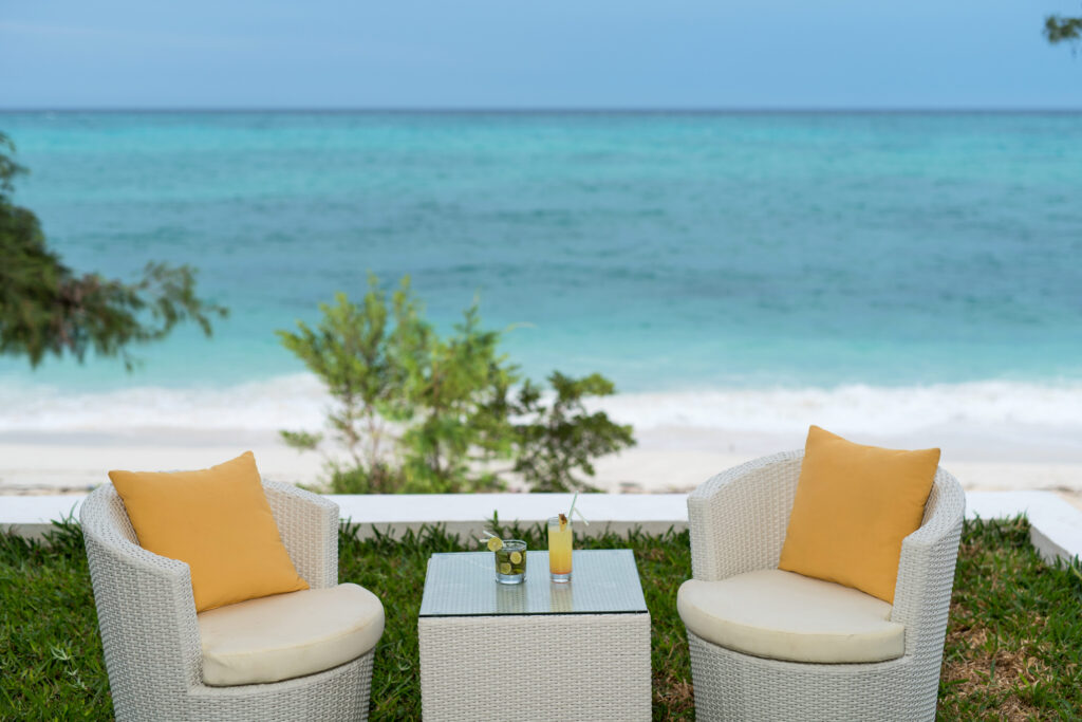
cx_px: 541
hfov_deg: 39.6
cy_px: 361
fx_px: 1503
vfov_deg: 27.0
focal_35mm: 50
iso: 100
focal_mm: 50
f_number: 2.5
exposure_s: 1/200
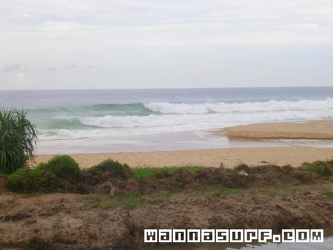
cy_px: 125
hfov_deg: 18.7
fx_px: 1010
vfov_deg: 14.1
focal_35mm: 105
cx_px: 166
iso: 50
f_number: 4.6
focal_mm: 15.9
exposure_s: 1/258
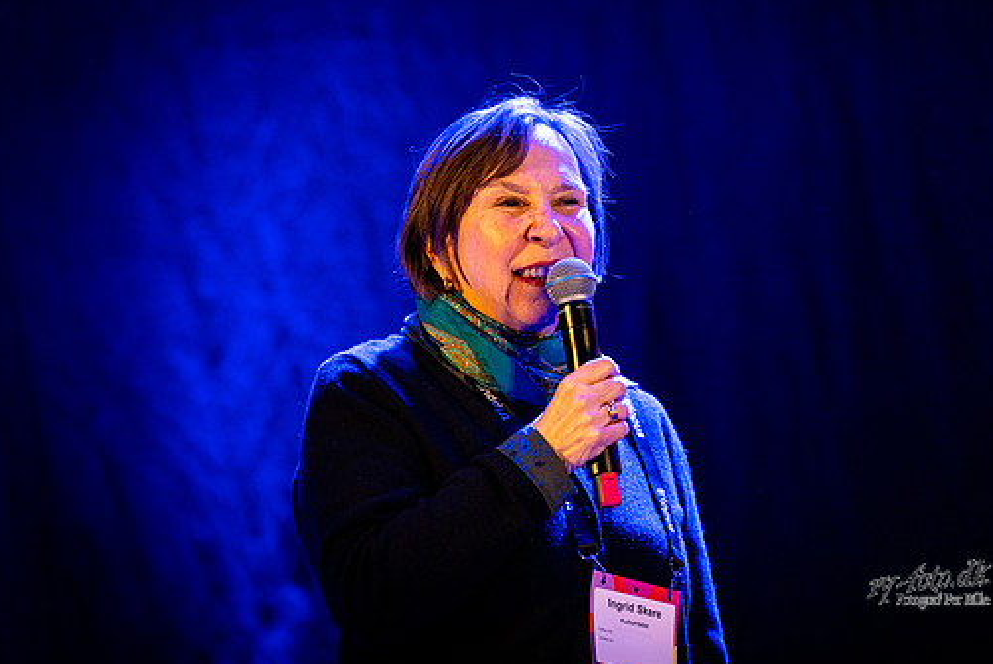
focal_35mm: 197
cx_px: 551
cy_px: 299
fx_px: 5437
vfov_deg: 7.0
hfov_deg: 10.4
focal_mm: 171
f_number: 3.2
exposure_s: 1/160
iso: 8000
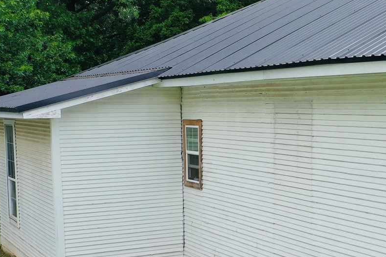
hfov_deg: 26.0
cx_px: 419
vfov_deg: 18.9
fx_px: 772
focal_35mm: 72
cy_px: 170
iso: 100
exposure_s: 1/400
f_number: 4.5
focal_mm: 10.26
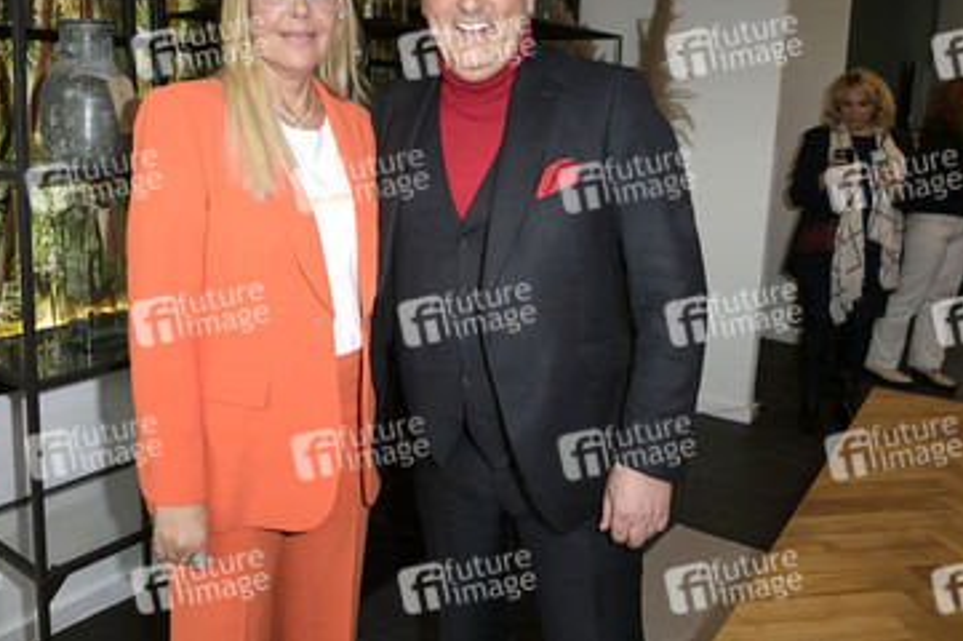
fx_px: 802
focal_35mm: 30
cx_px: 396
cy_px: 248
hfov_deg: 61.6
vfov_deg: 43.3
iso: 800
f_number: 5.6
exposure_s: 1/160
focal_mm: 24
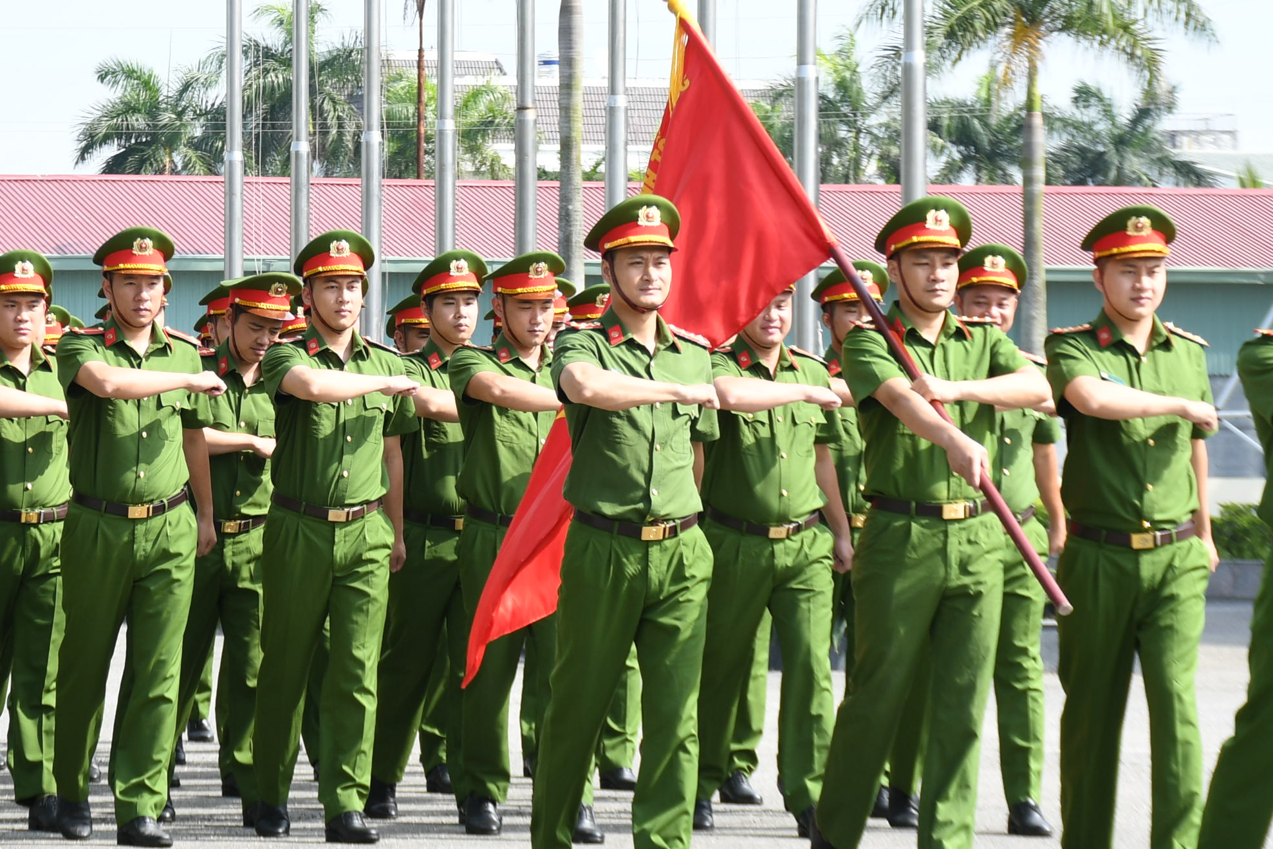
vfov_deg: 6.6
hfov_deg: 9.8
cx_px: 340
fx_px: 7390
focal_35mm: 209
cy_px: 418
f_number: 8
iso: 160
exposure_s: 1/200
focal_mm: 66
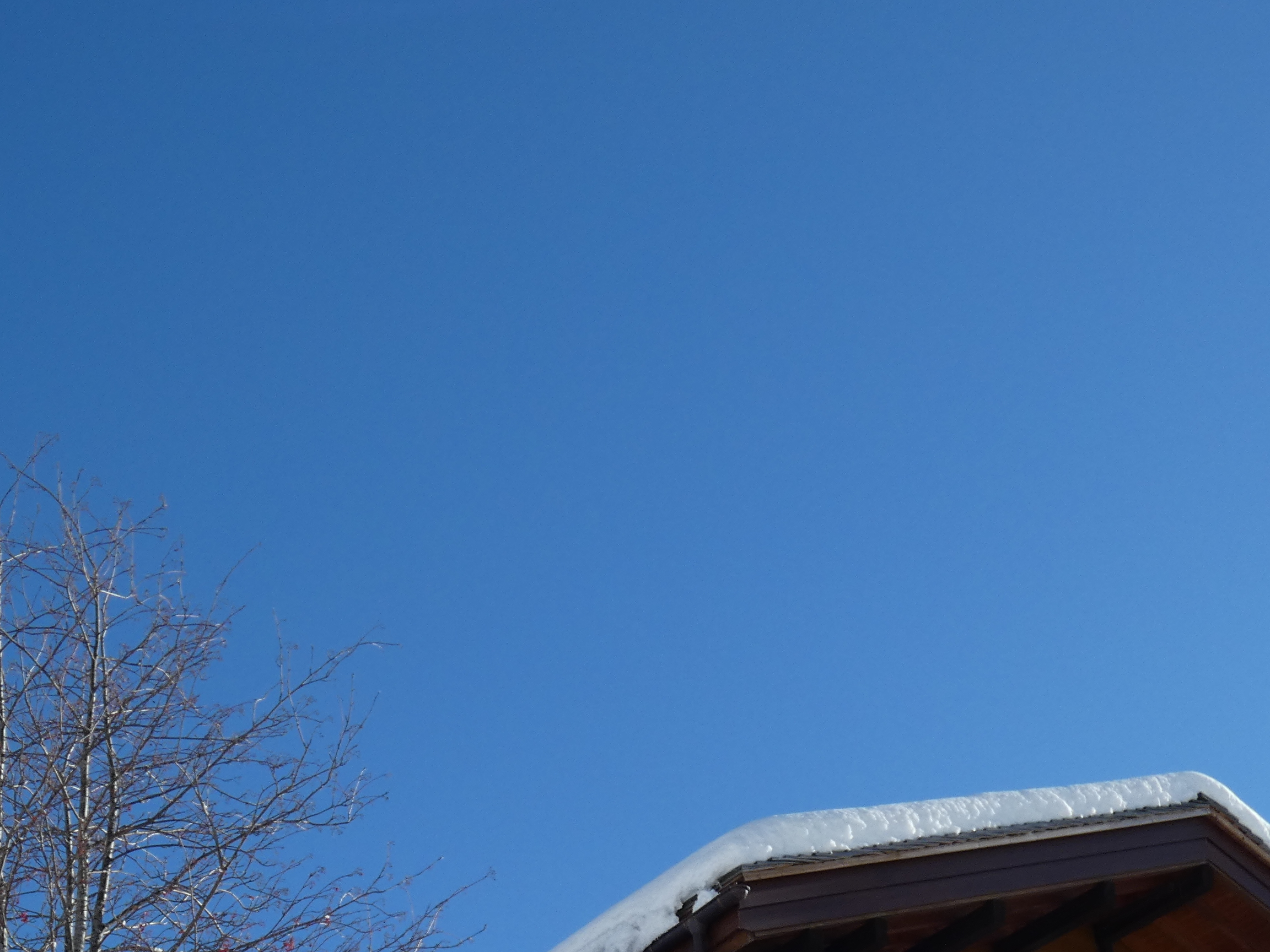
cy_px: 994
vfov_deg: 20.8
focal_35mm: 68
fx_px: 2495
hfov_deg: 28.4
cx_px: 446
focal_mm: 5.8
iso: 80
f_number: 4
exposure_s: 1/1000
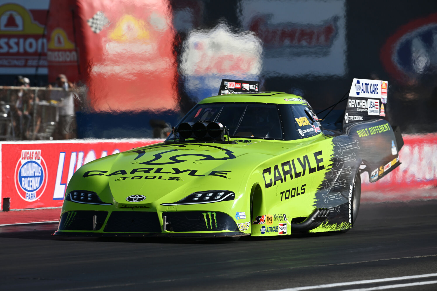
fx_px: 4855
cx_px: 218
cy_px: 146
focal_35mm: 400
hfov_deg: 5.2
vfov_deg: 3.4
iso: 400
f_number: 8
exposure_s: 1/1600
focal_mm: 400
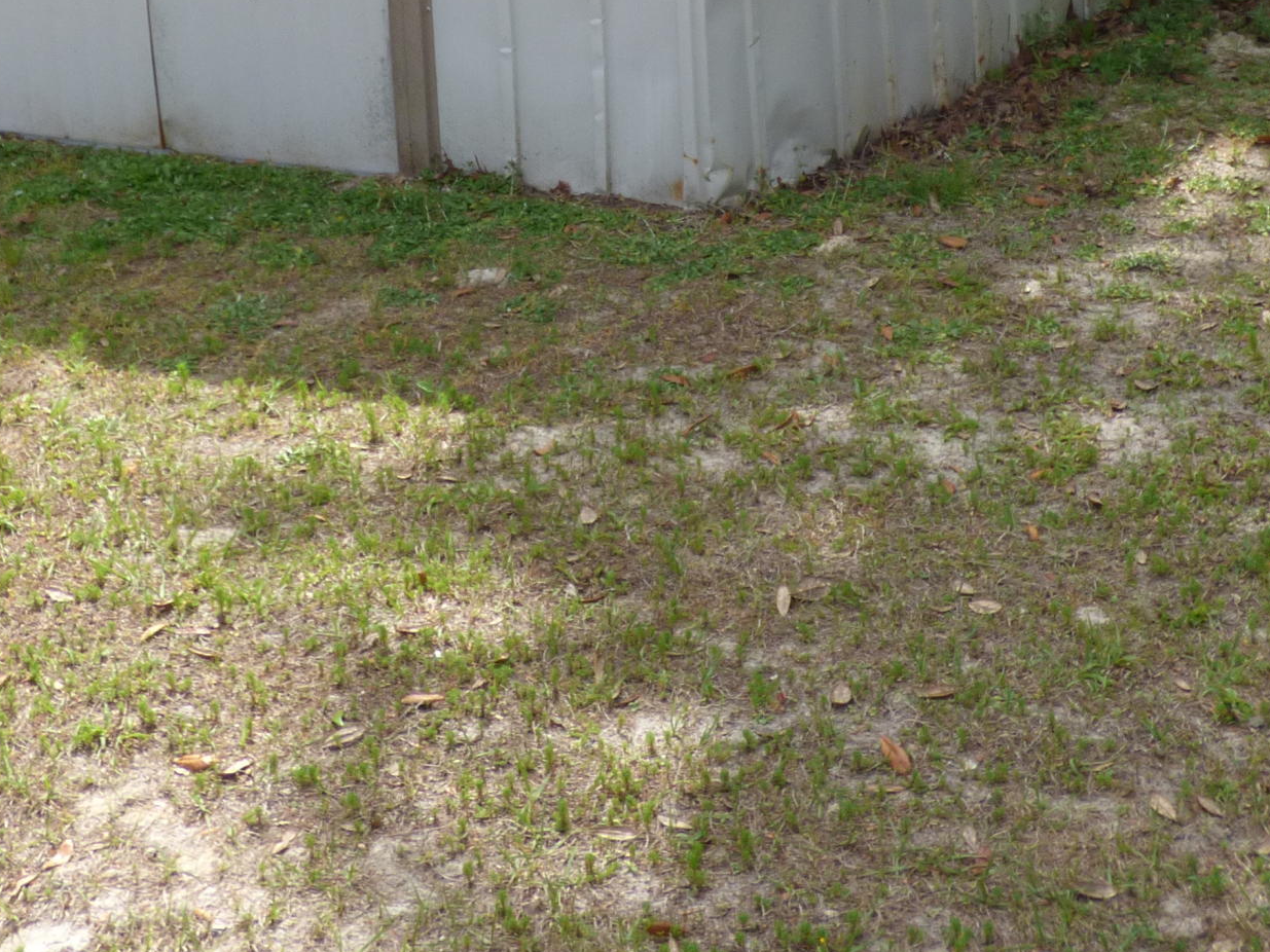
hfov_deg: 28.6
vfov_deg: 20.6
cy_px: -82
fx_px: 2495
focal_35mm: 68
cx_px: 655
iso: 100
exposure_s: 1/800
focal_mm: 5.04
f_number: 3.2
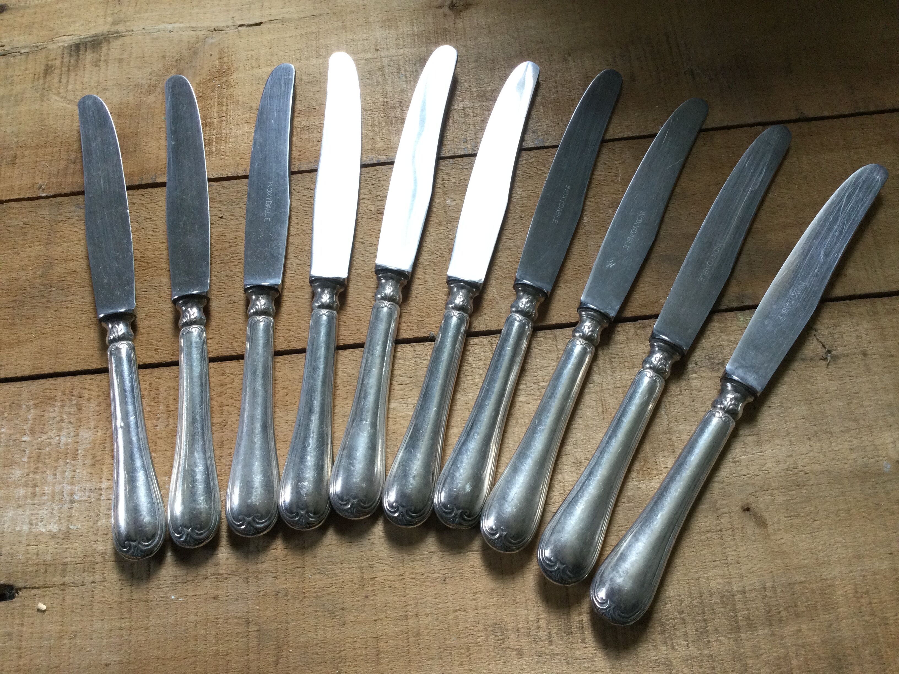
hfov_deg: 58.4
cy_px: 337
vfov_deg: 45.4
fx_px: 805
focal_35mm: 31
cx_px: 450
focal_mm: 3.3
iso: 64
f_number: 2.4
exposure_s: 1/33
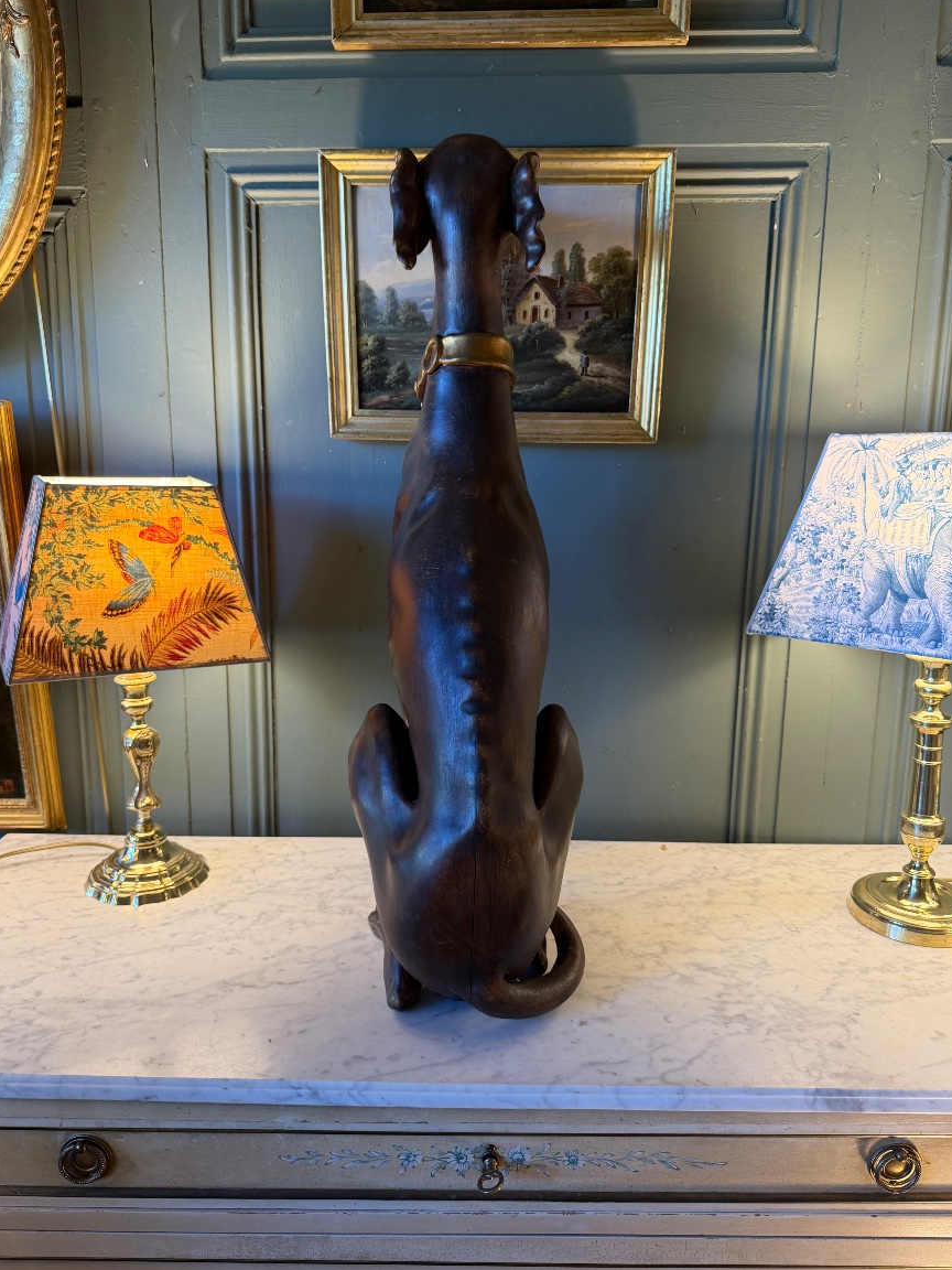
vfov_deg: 69.4
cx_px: 476
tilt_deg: -11.1
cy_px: 623
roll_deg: -0.7
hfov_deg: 54.9
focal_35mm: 25
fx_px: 917
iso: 125
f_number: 1.78
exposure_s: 1/100
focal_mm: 6.76
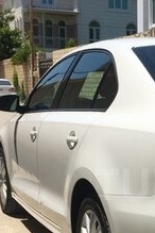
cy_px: 185
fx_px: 588
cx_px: 204
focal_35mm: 91
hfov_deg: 14.4
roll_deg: -1.0
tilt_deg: -10.0
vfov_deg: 22.1
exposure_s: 1/3425
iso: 32
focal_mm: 4.15
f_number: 2.2
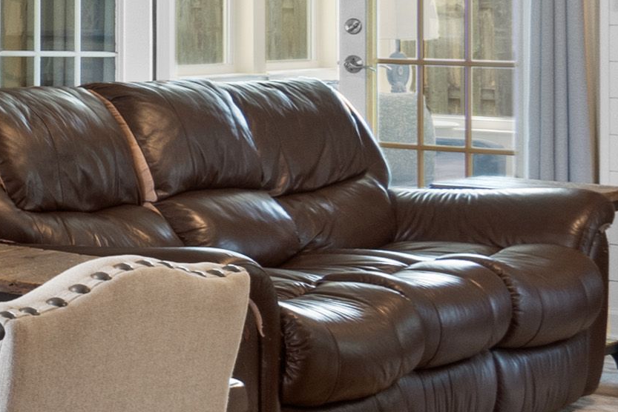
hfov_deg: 15.0
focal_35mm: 108
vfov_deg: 12.5
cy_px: -38
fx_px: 1855
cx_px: -651
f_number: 8
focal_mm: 10
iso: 100
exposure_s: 1.3
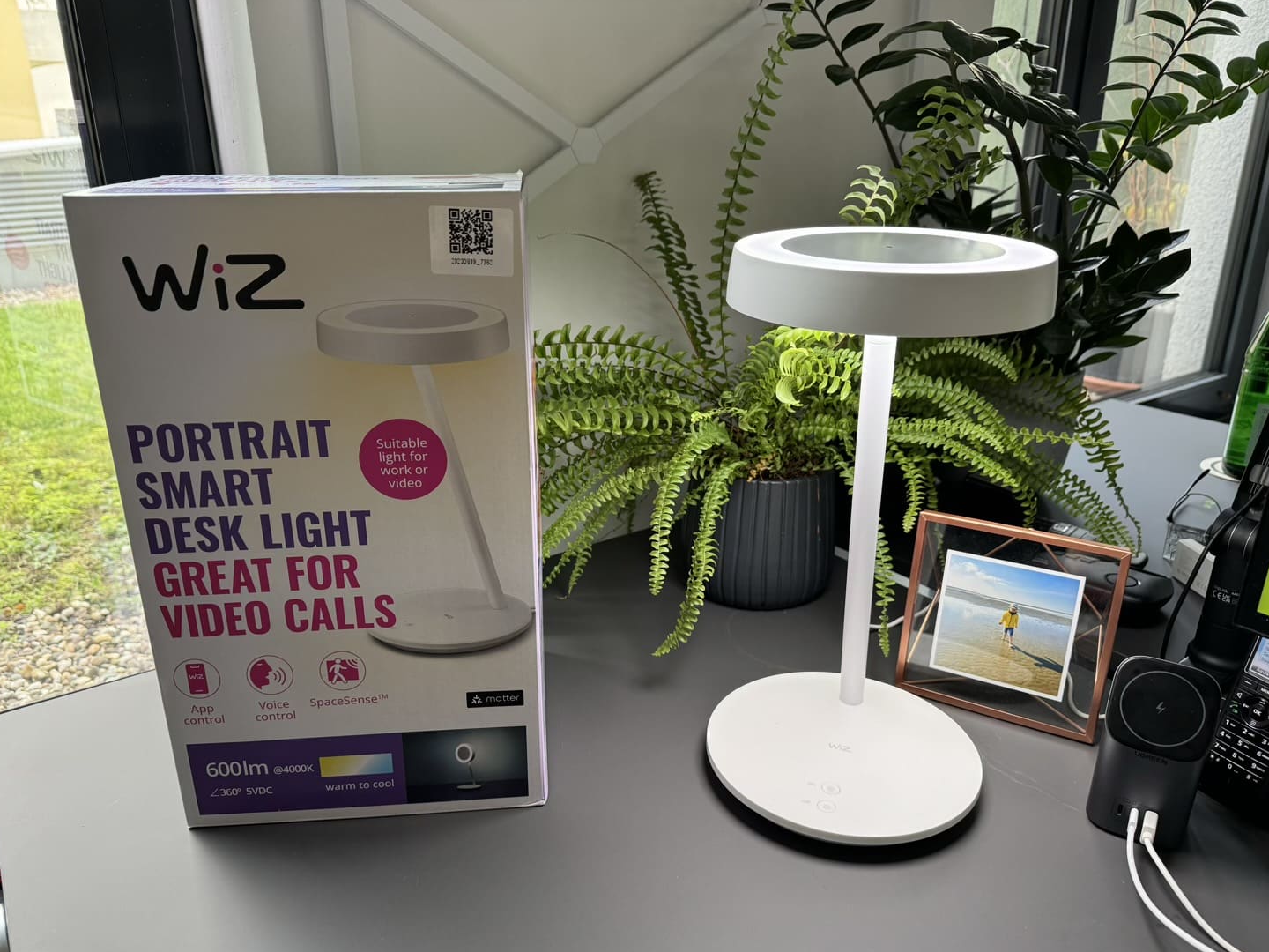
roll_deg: +0.5
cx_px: 612
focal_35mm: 25
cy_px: 491
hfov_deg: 69.4
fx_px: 916
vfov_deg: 54.9
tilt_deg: -19.9
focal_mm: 6.86
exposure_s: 1/79
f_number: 1.78
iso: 160
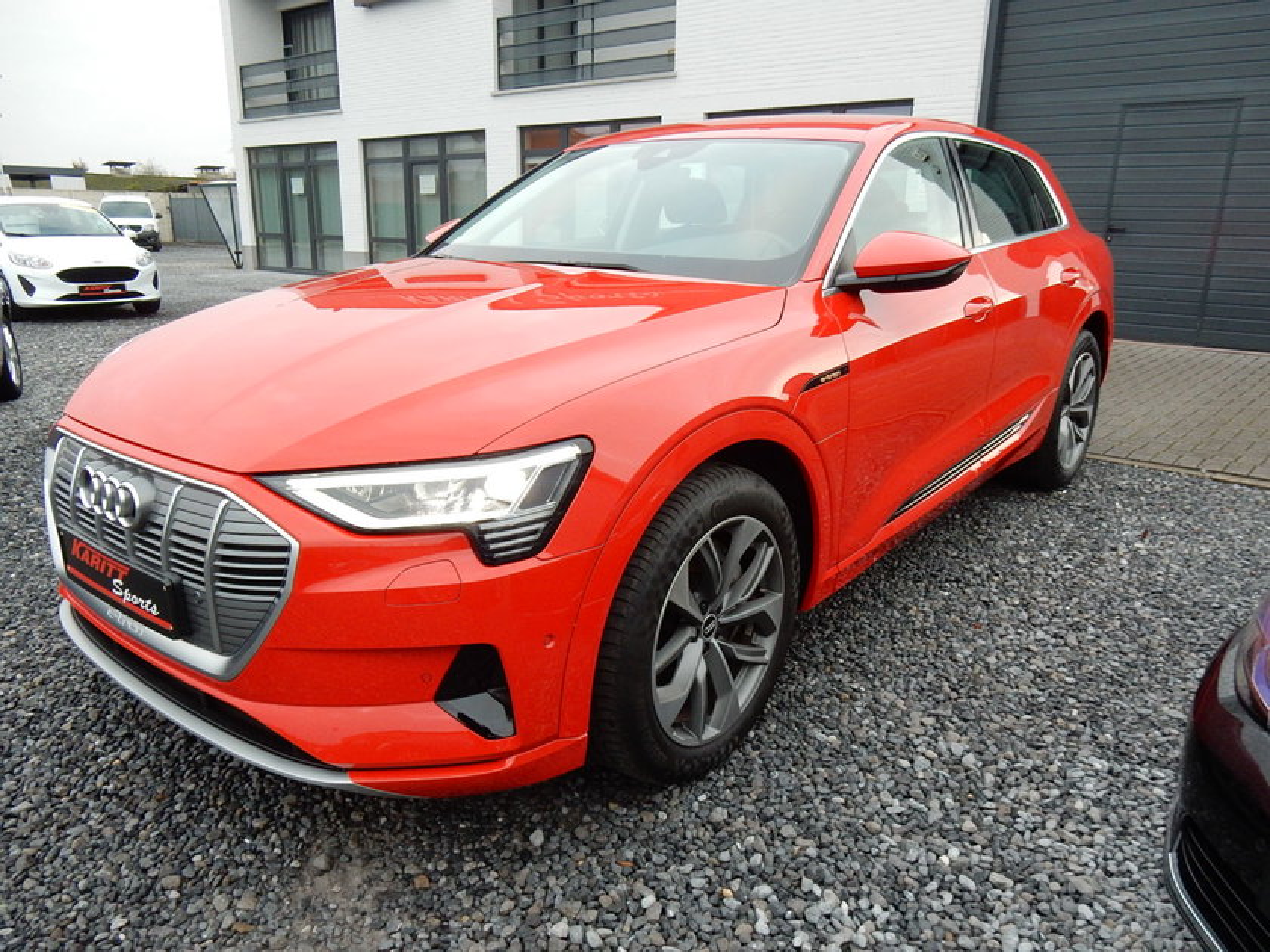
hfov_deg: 69.4
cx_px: 635
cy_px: 476
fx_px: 917
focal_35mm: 25
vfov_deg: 54.9
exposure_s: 1/30
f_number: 3.7
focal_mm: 4.5
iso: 280
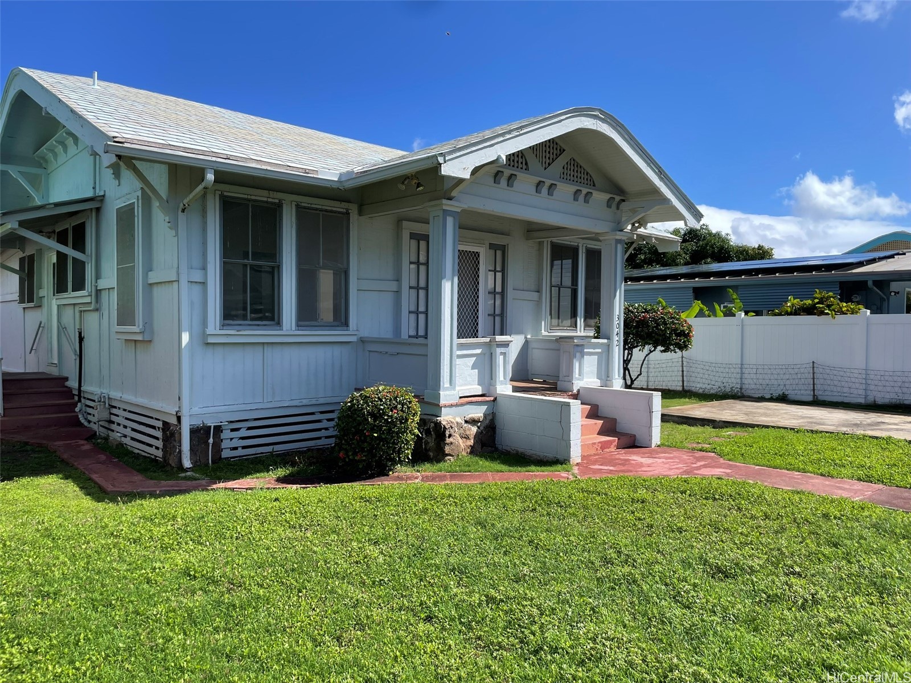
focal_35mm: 26
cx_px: 456
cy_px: 342
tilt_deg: -1.4
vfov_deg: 53.1
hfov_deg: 67.3
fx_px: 684
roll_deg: -0.8
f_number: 1.6
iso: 32
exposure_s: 1/3040
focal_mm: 4.2
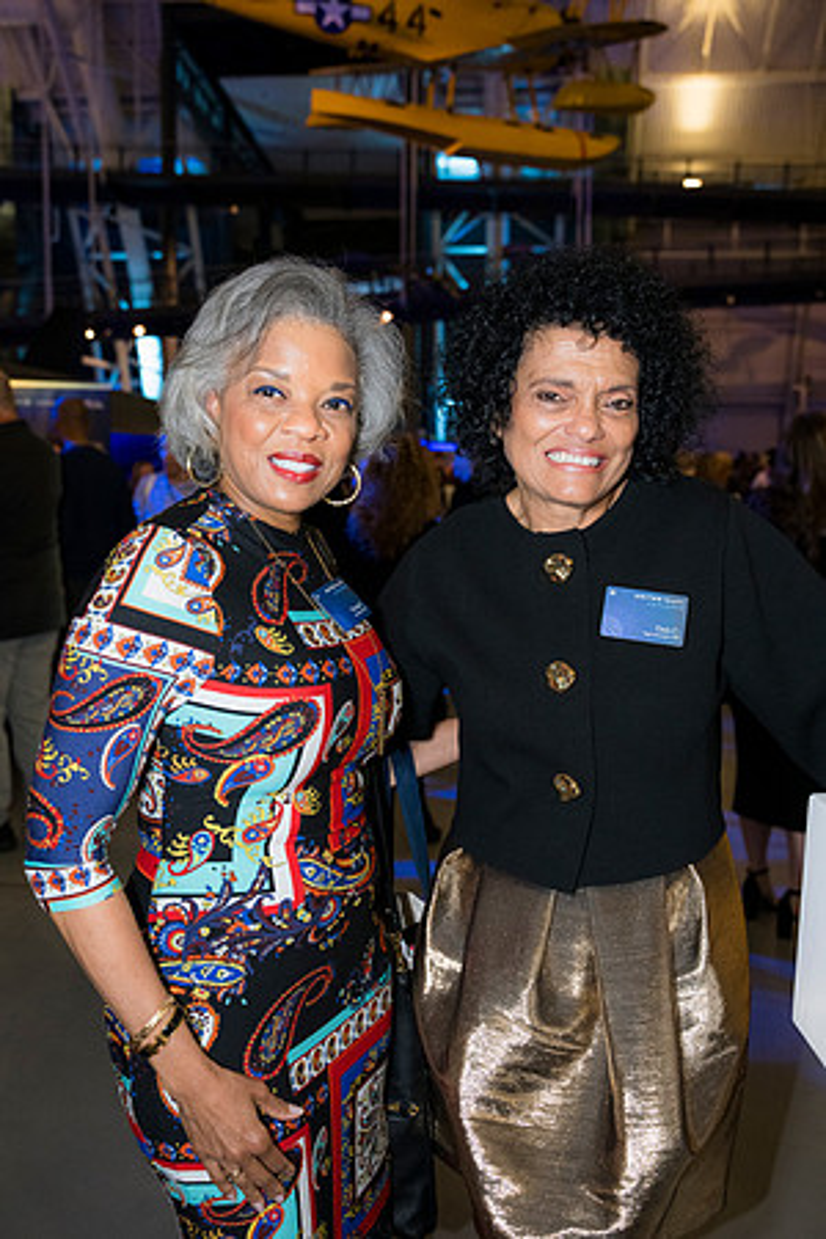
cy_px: 620
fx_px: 1118
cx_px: 413
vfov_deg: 58.0
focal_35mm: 32
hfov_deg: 40.5
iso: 3200
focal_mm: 32.5
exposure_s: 1/125
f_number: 4
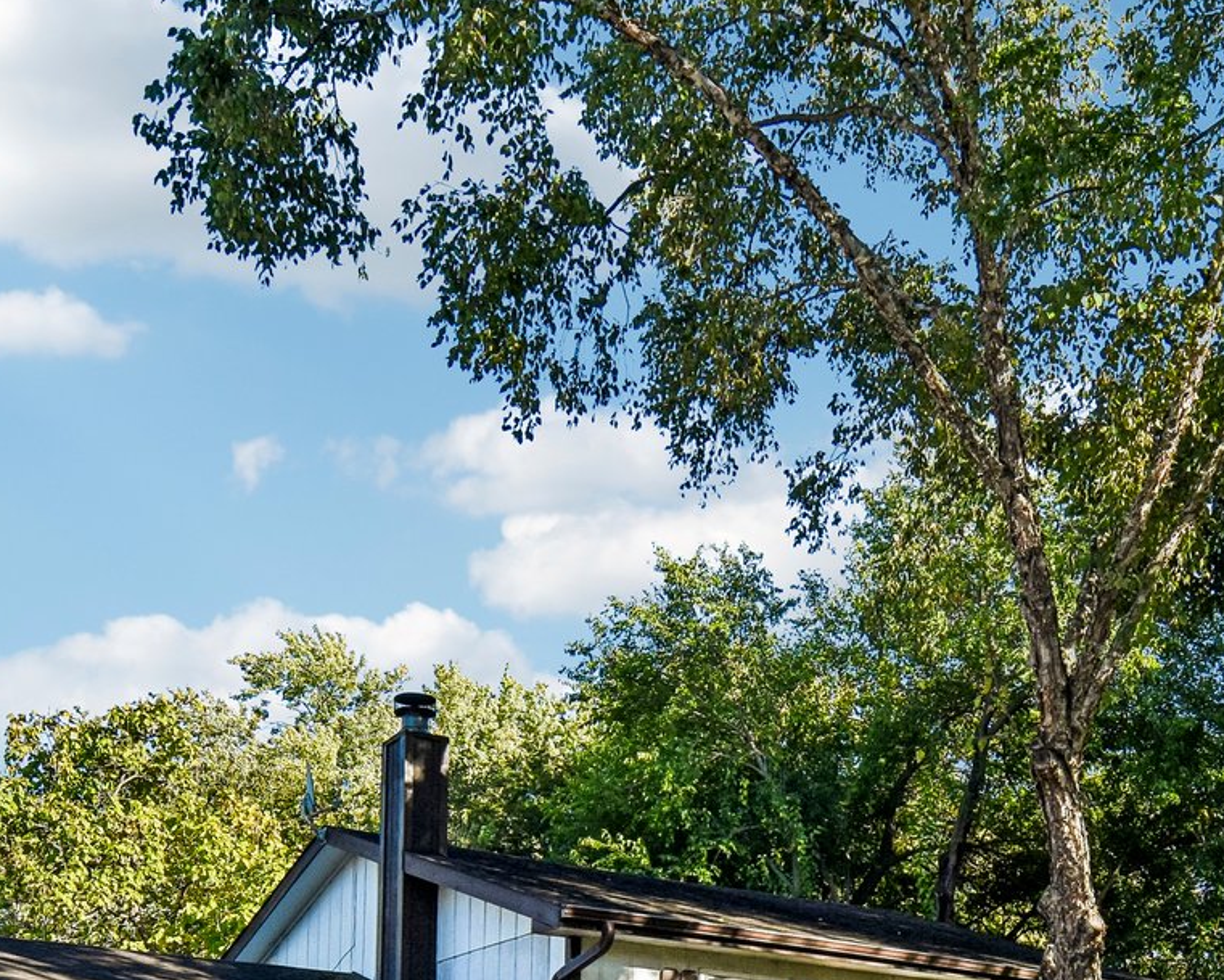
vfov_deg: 28.1
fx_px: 1785
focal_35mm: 49
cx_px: 754
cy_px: 1061
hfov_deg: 37.7
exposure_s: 1/640
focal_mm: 13
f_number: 8
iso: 400
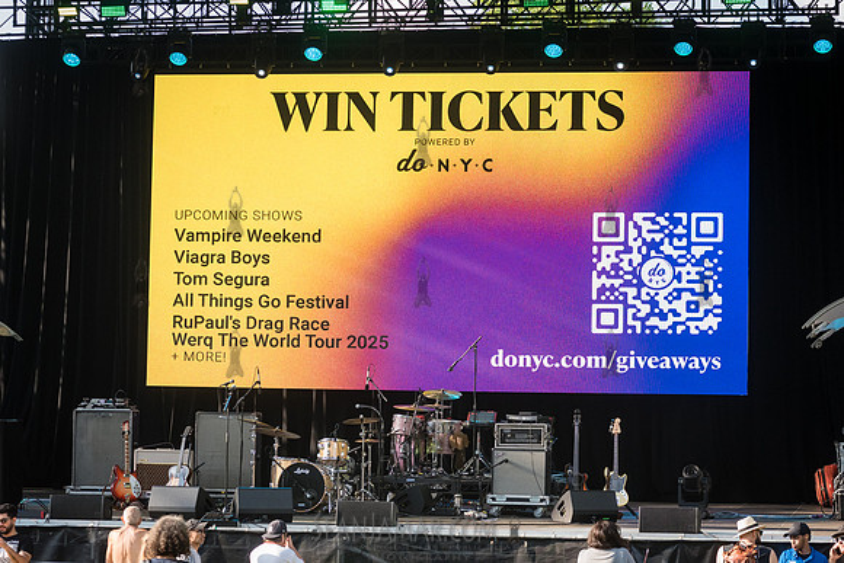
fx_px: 2462
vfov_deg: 13.0
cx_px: 422
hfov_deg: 19.5
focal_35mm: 105
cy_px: 282
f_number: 5
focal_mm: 105
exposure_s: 1/2000
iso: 2000
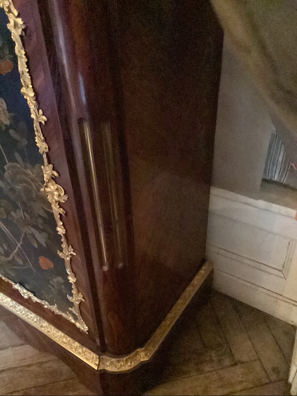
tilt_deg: -35.2
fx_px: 355
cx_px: 148
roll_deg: -0.2
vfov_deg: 58.4
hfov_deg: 45.4
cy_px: 198
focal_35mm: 31
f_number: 2.4
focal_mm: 3.3
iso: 800
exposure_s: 1/17
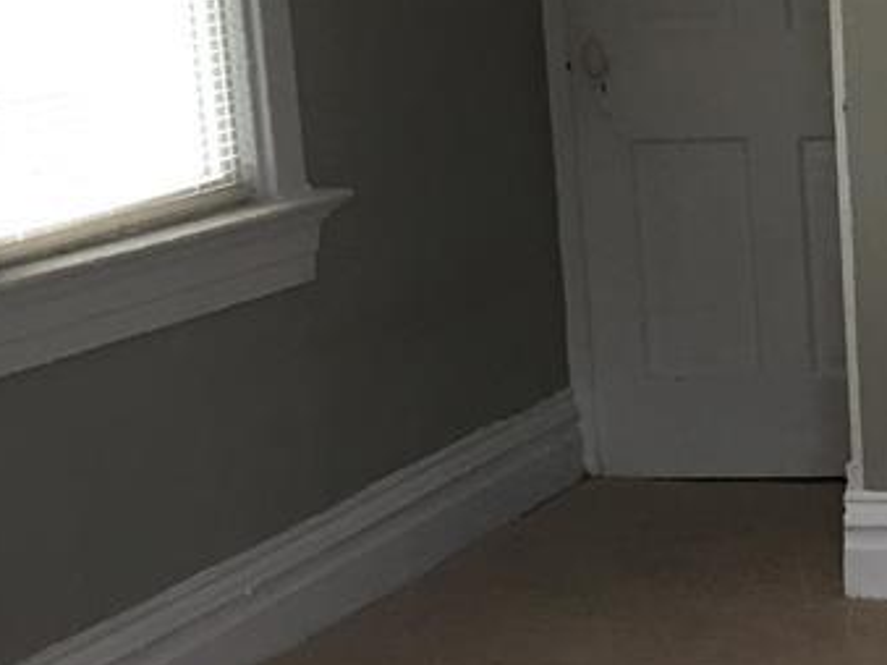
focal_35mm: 137
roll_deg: +0.6
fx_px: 3509
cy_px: 427
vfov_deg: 10.8
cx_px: 1533
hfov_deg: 13.2
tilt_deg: -8.1
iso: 25
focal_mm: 4.15
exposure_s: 1/30
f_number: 2.2
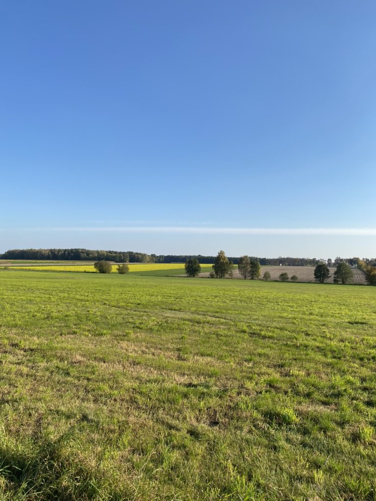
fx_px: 377
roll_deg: +1.0
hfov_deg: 53.1
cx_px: 188
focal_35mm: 26
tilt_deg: +3.6
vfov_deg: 67.3
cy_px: 250
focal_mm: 4.25
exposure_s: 1/2513
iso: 32
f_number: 1.8
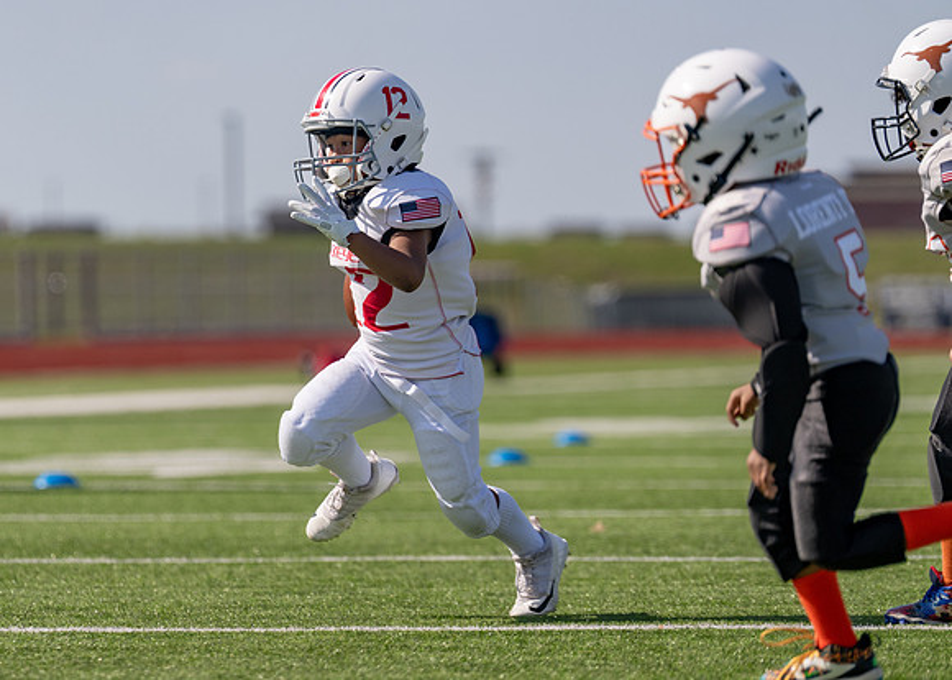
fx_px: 8194
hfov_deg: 6.6
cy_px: 332
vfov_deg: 4.7
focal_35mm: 303
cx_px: 340
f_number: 4
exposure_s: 1/3200
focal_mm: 239
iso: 160
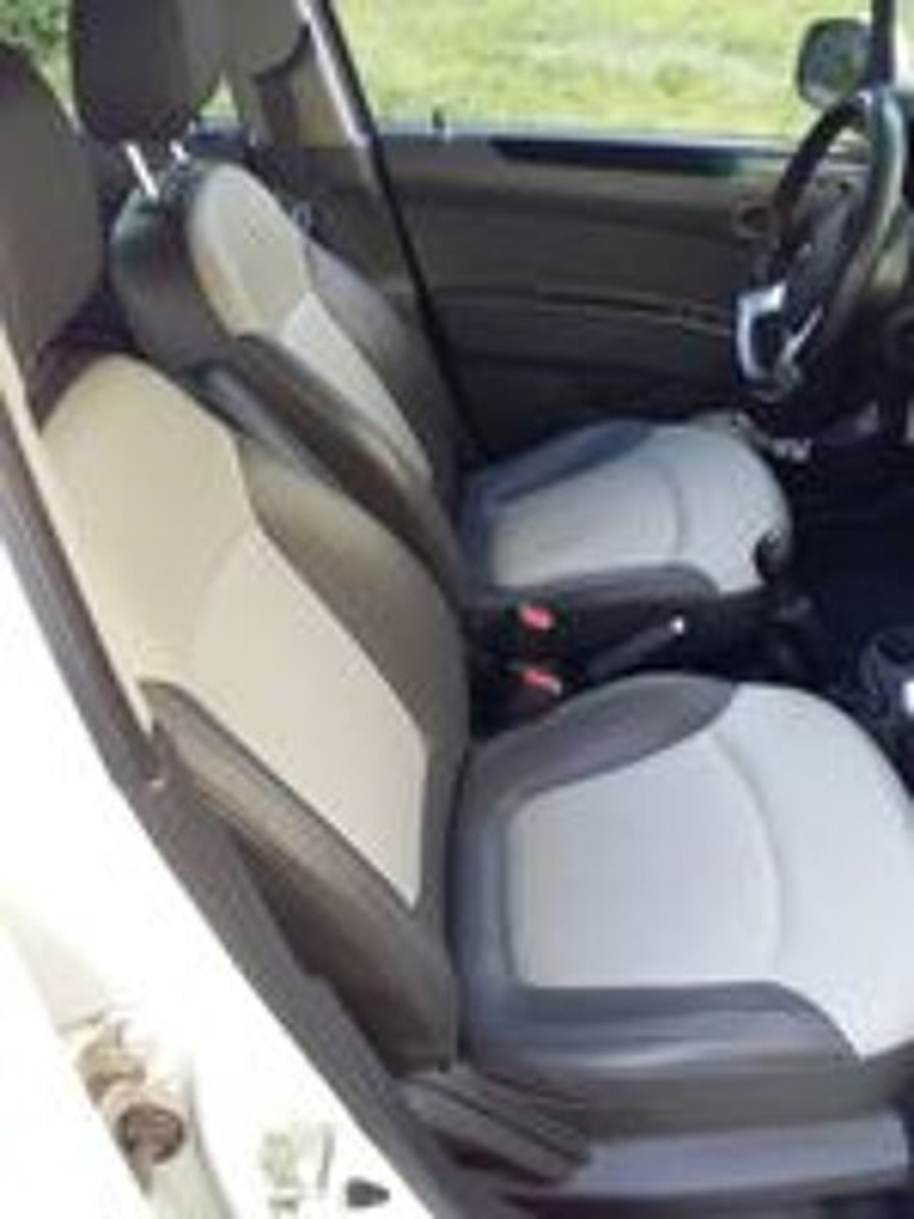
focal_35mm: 31
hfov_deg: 45.4
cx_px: 457
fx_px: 1091
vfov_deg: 58.4
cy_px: 610
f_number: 2.2
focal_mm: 3.3
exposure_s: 1/50
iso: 64
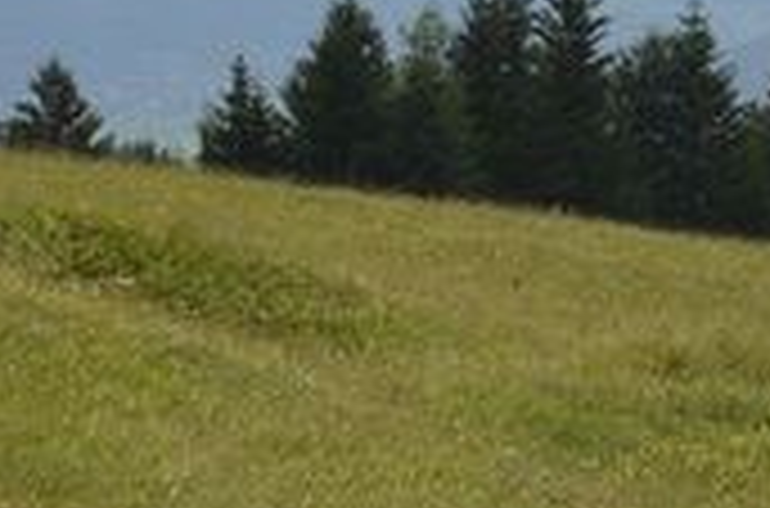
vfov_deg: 8.6
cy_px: 180
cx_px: 1018
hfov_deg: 12.6
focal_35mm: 158
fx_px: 3370
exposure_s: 1/200
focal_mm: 30
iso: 100
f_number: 7.1
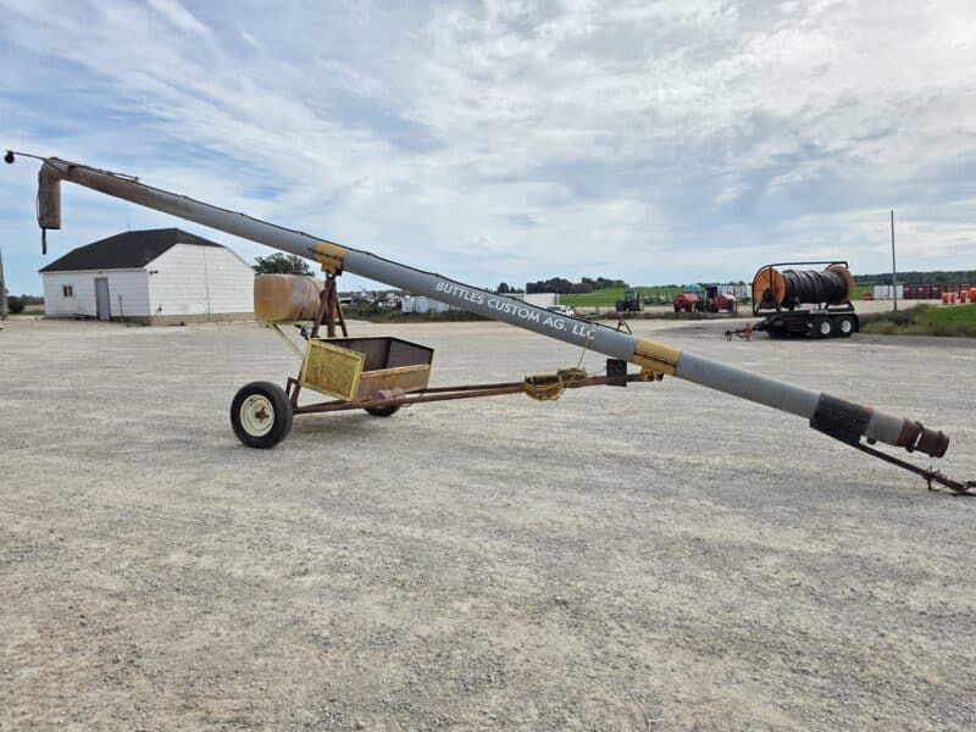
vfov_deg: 58.9
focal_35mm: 23
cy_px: 366
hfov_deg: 73.9
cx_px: 488
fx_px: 648
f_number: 1.7
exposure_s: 1/5778
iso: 80
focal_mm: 6.3
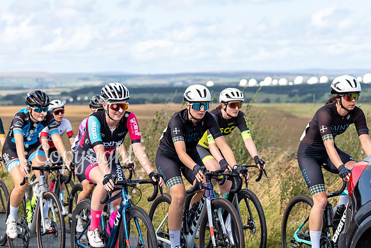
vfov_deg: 10.9
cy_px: 99
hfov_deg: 16.2
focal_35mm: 126
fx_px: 1298
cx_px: 124
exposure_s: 1/800
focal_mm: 70
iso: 100
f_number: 3.5
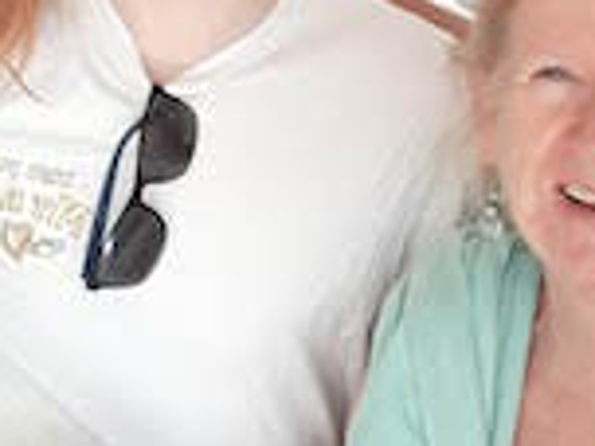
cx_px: 450
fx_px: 2097
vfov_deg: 11.5
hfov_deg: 16.1
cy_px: -286
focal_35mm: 122
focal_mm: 2.91
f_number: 1.9
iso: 50
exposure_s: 1/121
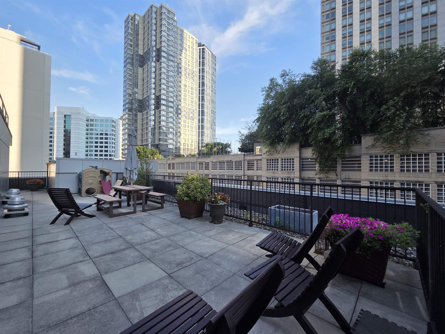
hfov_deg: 106.2
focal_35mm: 13
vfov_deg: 89.9
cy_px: 167
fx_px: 167
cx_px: 222
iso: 50
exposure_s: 1/673
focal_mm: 2.2
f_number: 2.2
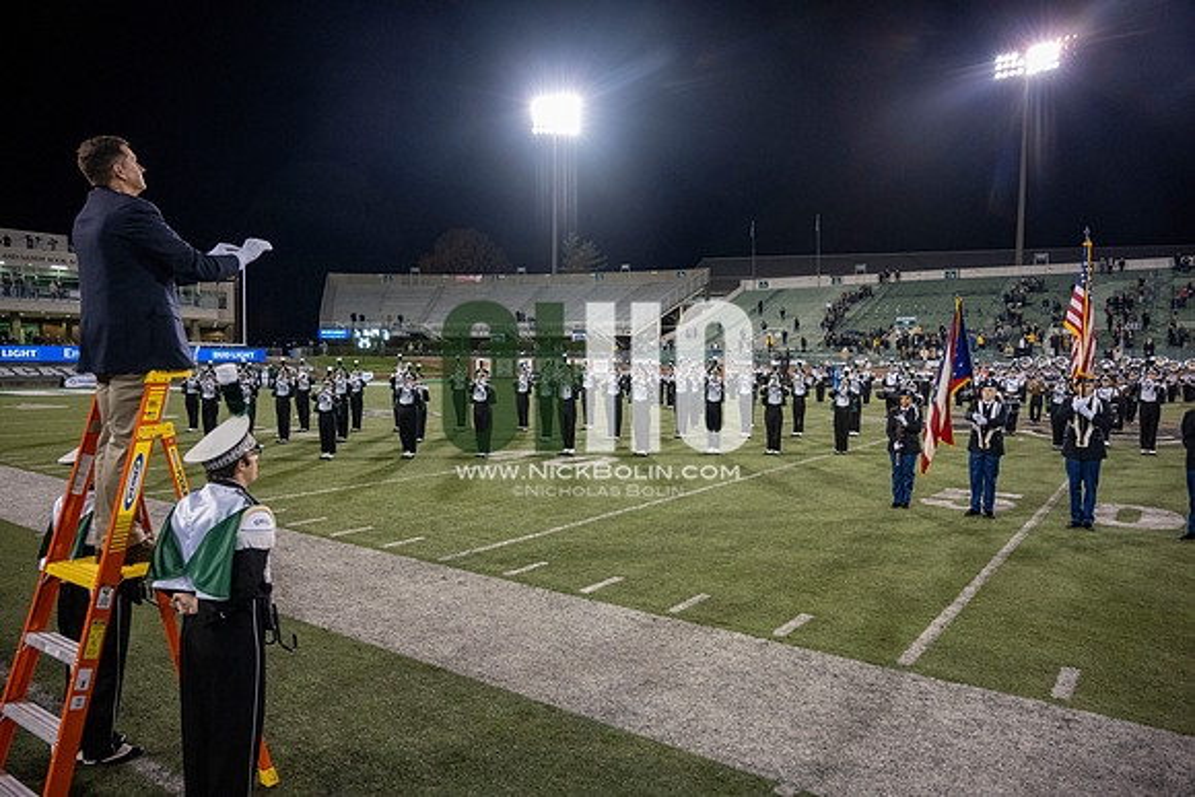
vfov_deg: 53.2
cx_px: 598
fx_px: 797
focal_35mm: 24
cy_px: 398
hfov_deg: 73.7
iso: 2500
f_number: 4
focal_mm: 24
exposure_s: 1/500
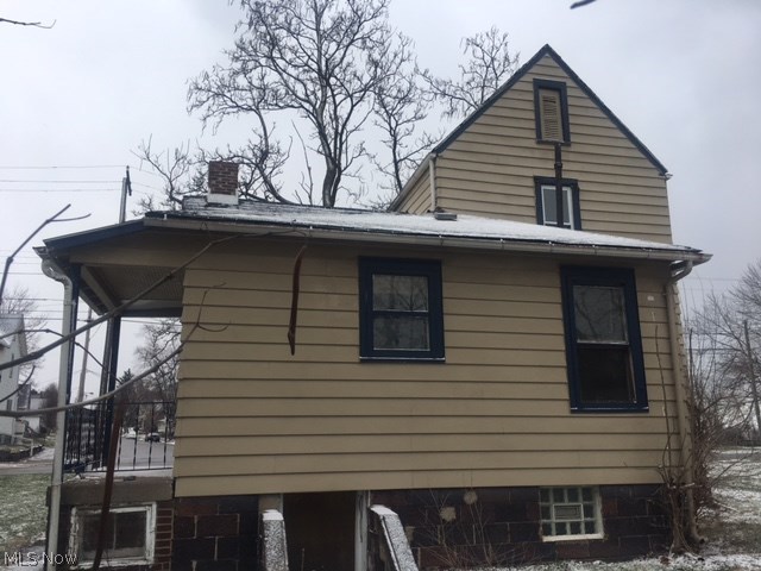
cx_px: 380
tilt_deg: +12.4
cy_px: 286
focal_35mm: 29
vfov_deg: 48.2
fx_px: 638
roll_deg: +0.5
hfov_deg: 61.7
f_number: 2.2
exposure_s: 1/950
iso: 25
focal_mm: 4.15
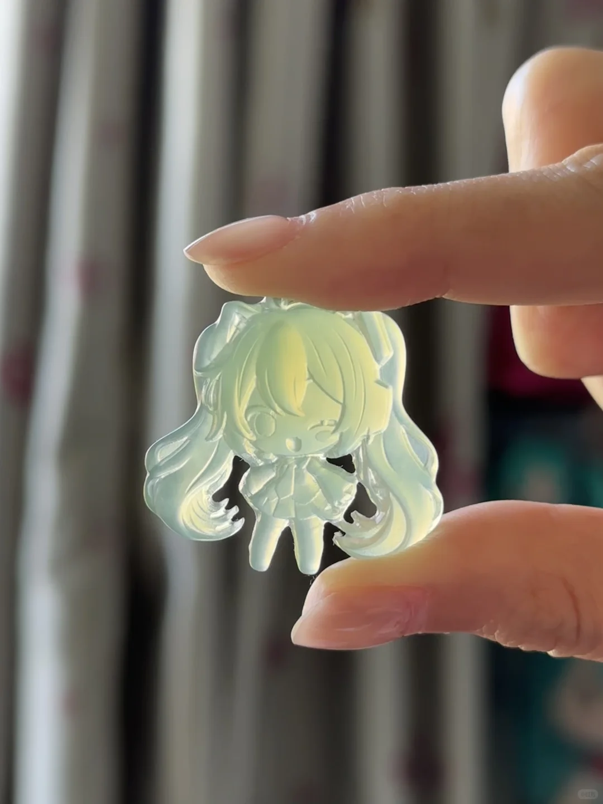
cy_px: 402
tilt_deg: -7.4
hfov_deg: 30.3
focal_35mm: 48
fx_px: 1115
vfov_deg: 39.7
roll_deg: +0.7
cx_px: 302
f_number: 1.78
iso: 80
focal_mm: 6.86
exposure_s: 1/106
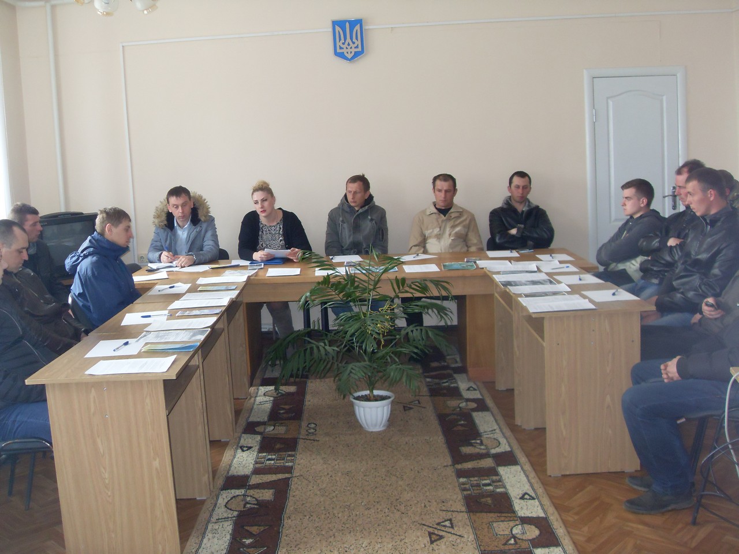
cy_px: 277
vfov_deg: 40.7
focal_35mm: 35
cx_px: 370
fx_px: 747
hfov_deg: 52.6
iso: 200
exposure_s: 1/45
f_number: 2.8
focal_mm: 6.3
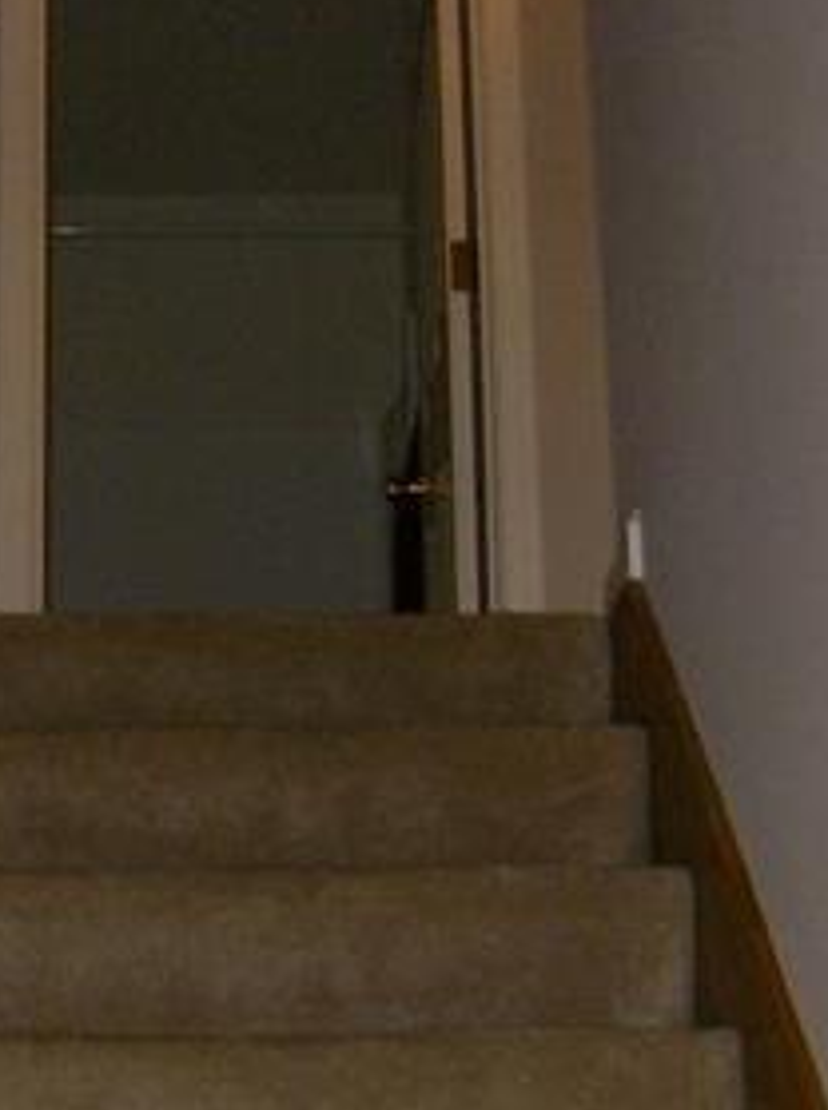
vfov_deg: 19.8
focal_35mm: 99
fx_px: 3170
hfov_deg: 14.6
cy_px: 796
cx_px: -36
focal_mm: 6
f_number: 2.8
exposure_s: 1/60
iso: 200
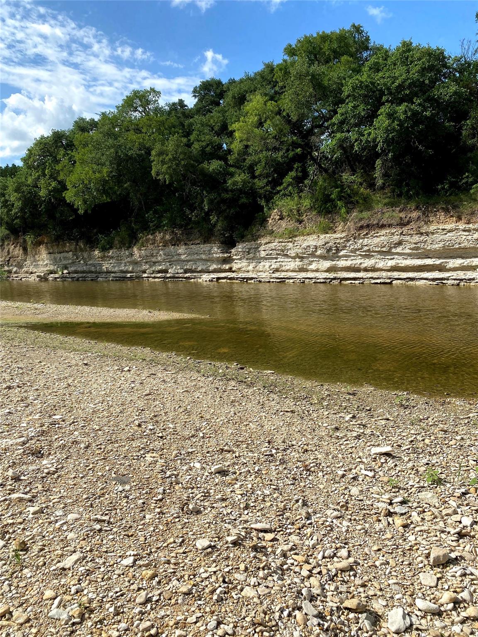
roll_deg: +0.3
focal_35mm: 26
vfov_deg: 67.3
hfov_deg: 53.1
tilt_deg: -4.2
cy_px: 318
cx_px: 239
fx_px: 479
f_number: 1.8
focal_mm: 4.25
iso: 32
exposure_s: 1/3300
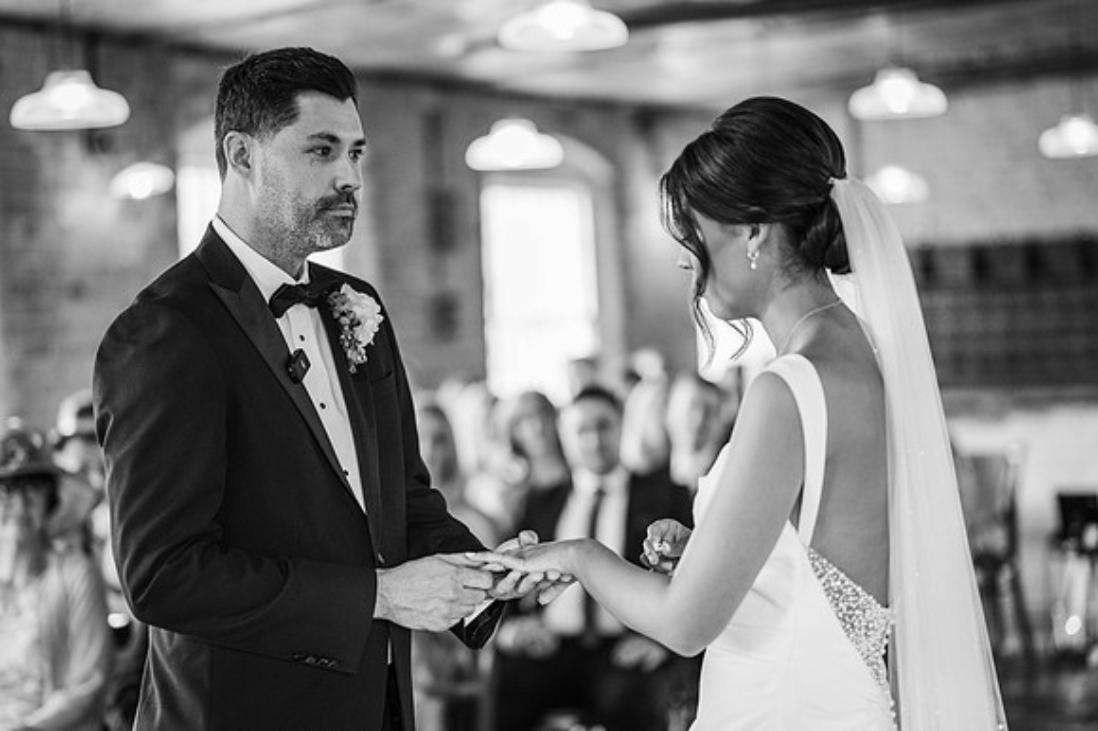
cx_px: 549
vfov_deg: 16.1
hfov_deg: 23.9
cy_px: 366
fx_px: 2591
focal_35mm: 85
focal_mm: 85
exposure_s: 1/200
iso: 1100
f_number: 2
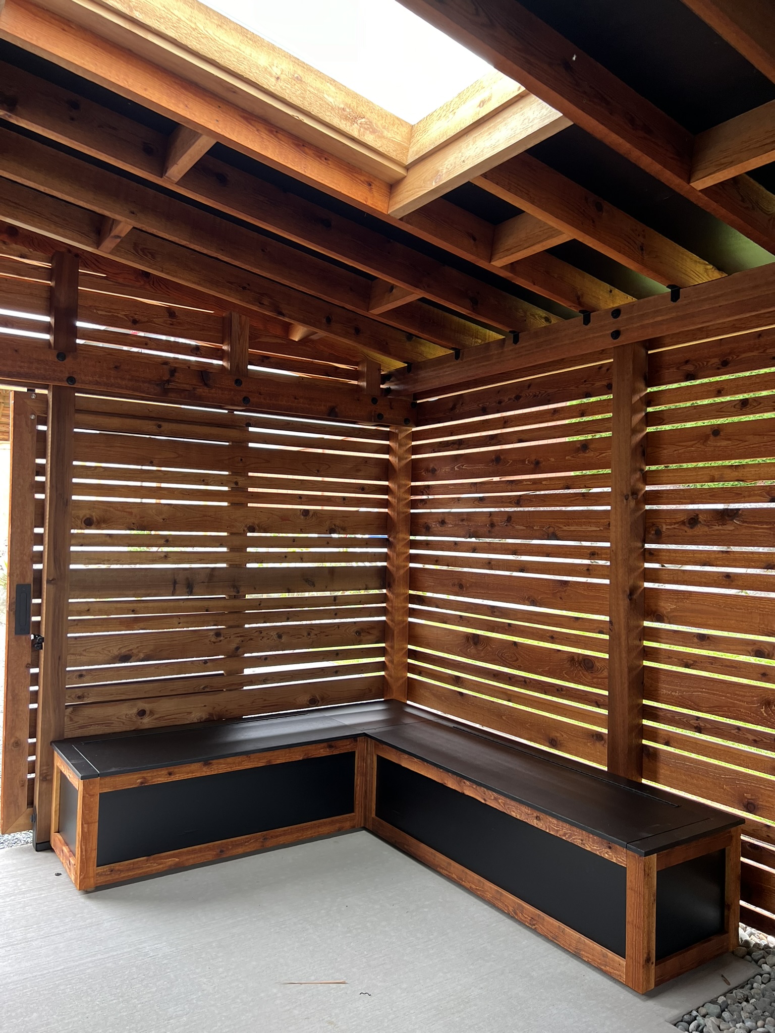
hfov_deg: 53.1
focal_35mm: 26
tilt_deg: +0.5
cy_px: 516
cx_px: 388
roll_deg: -0.1
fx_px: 776
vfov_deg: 67.3
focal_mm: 5.7
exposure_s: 1/101
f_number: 1.5
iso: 125
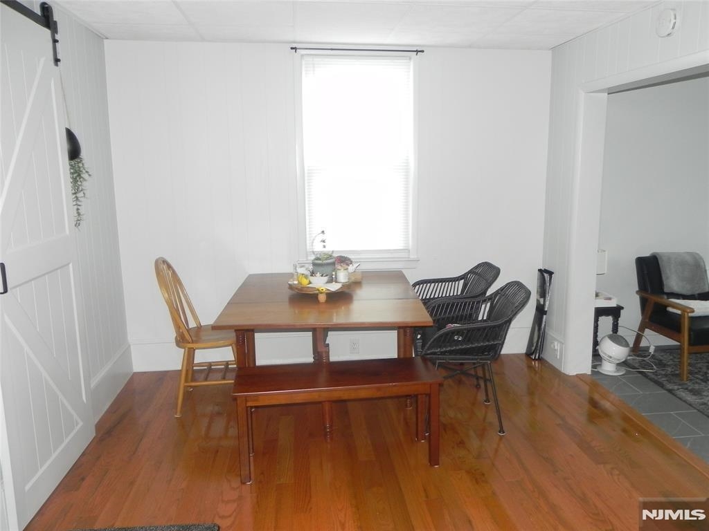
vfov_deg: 48.2
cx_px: 354
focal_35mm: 29
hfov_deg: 61.7
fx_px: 594
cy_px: 266
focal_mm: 5.2
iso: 200
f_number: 2.8
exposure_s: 1/30
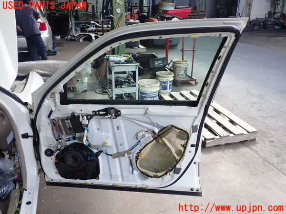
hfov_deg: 60.0
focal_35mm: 30
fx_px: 248
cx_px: 143
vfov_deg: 46.8
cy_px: 107
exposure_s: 1/125
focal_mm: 5.4
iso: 100
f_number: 2.3
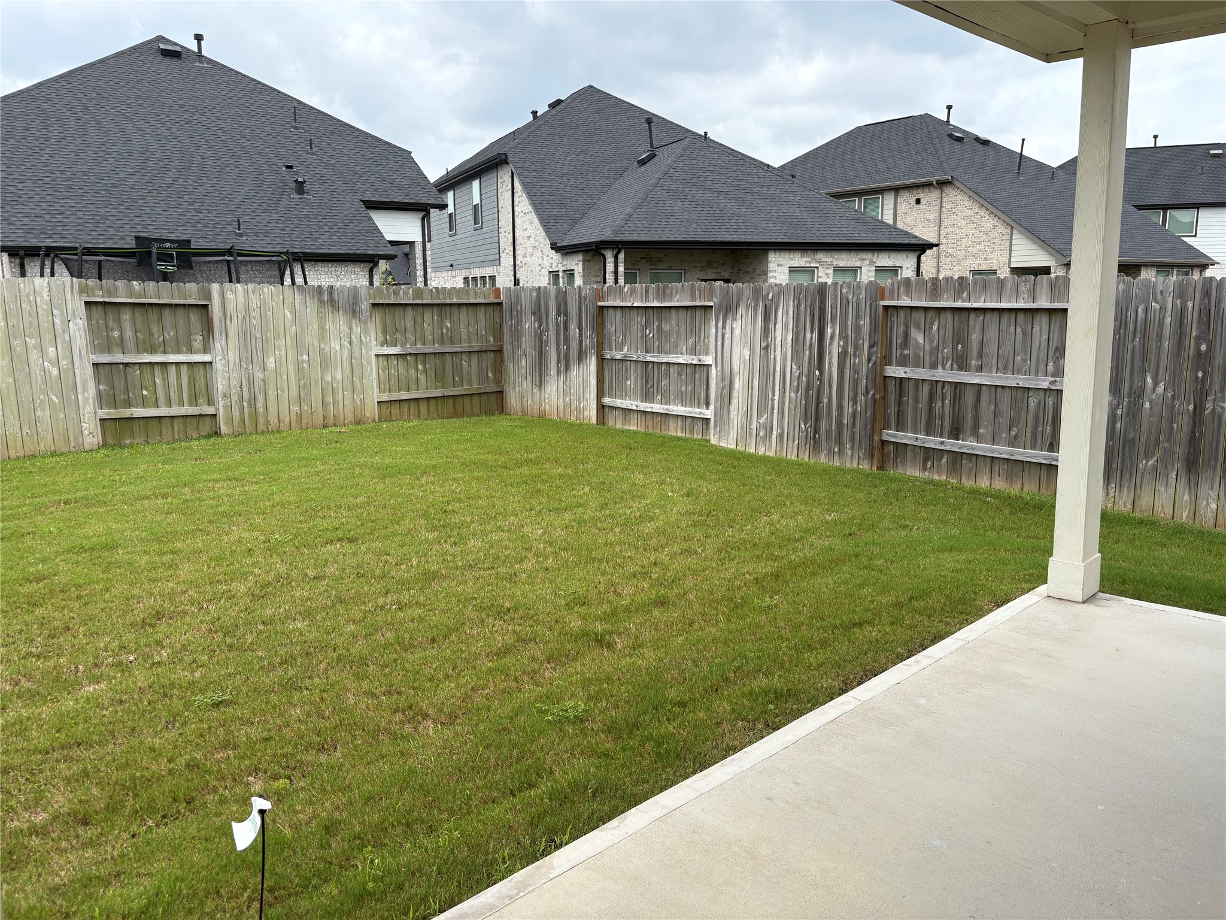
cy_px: 460
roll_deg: +1.2
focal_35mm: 26
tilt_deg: -8.9
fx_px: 921
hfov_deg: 67.3
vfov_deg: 53.1
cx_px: 613
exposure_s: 1/1901
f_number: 1.6
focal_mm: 5.96
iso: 50
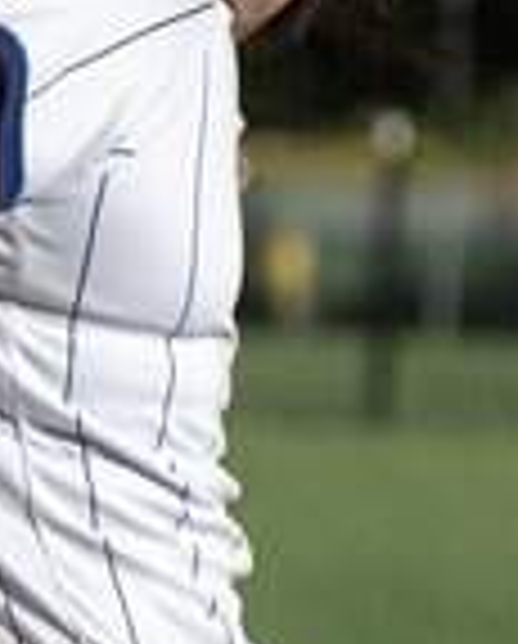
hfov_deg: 2.0
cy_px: 770
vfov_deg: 2.5
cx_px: -221
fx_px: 14709
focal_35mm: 770
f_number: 4
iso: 500
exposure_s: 1/6400
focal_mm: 98
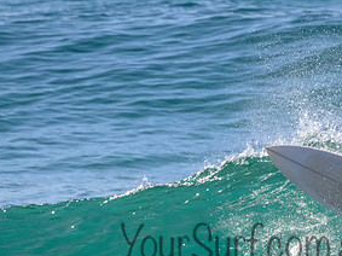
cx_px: 293
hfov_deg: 0.9
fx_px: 20887
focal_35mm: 2115
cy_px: 158
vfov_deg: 0.7
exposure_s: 1/2000
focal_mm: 800
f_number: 11
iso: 1100
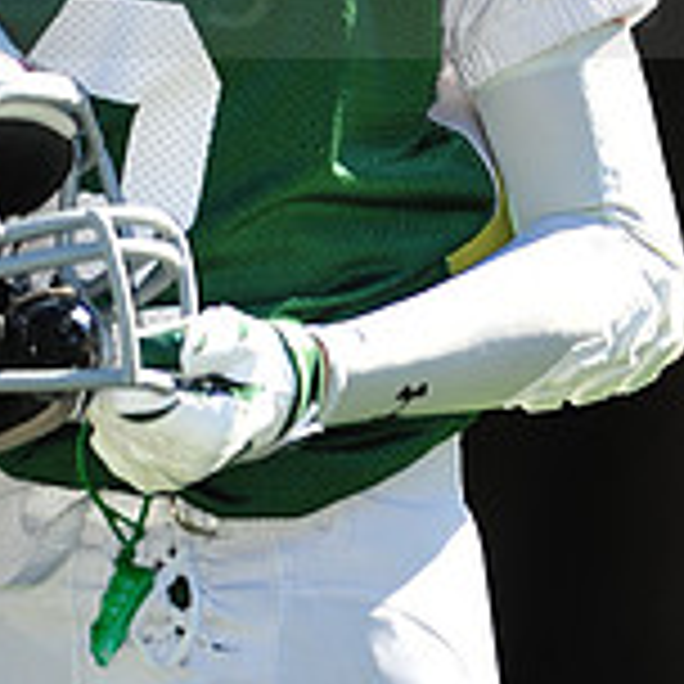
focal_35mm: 647
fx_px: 14464
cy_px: -86
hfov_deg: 2.7
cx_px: 112
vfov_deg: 2.7
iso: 400
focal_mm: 200
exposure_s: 1/1250
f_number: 4.5
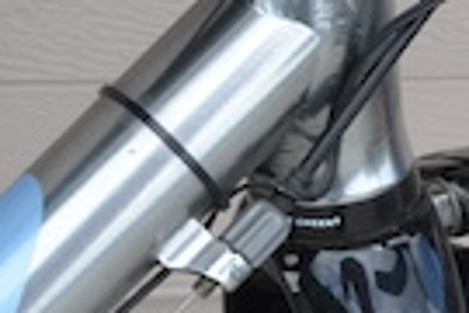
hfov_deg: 9.9
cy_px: 153
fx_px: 2540
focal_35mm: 195
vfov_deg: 7.0
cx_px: -413
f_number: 7.1
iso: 200
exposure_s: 1/200
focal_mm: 22
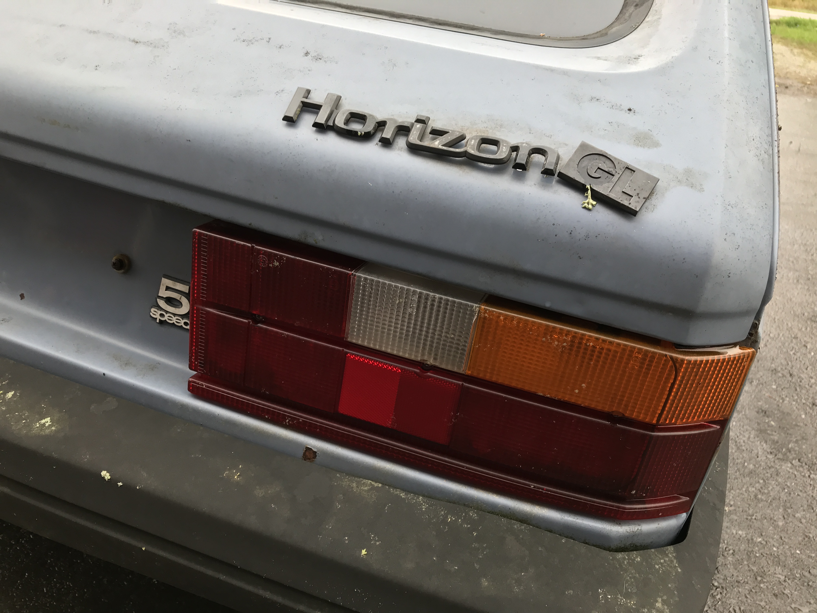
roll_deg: -4.3
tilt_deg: -28.0
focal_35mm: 28
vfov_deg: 49.7
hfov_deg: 63.4
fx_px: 661
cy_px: 306
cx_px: 408
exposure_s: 1/100
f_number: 1.8
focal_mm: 3.99
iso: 32
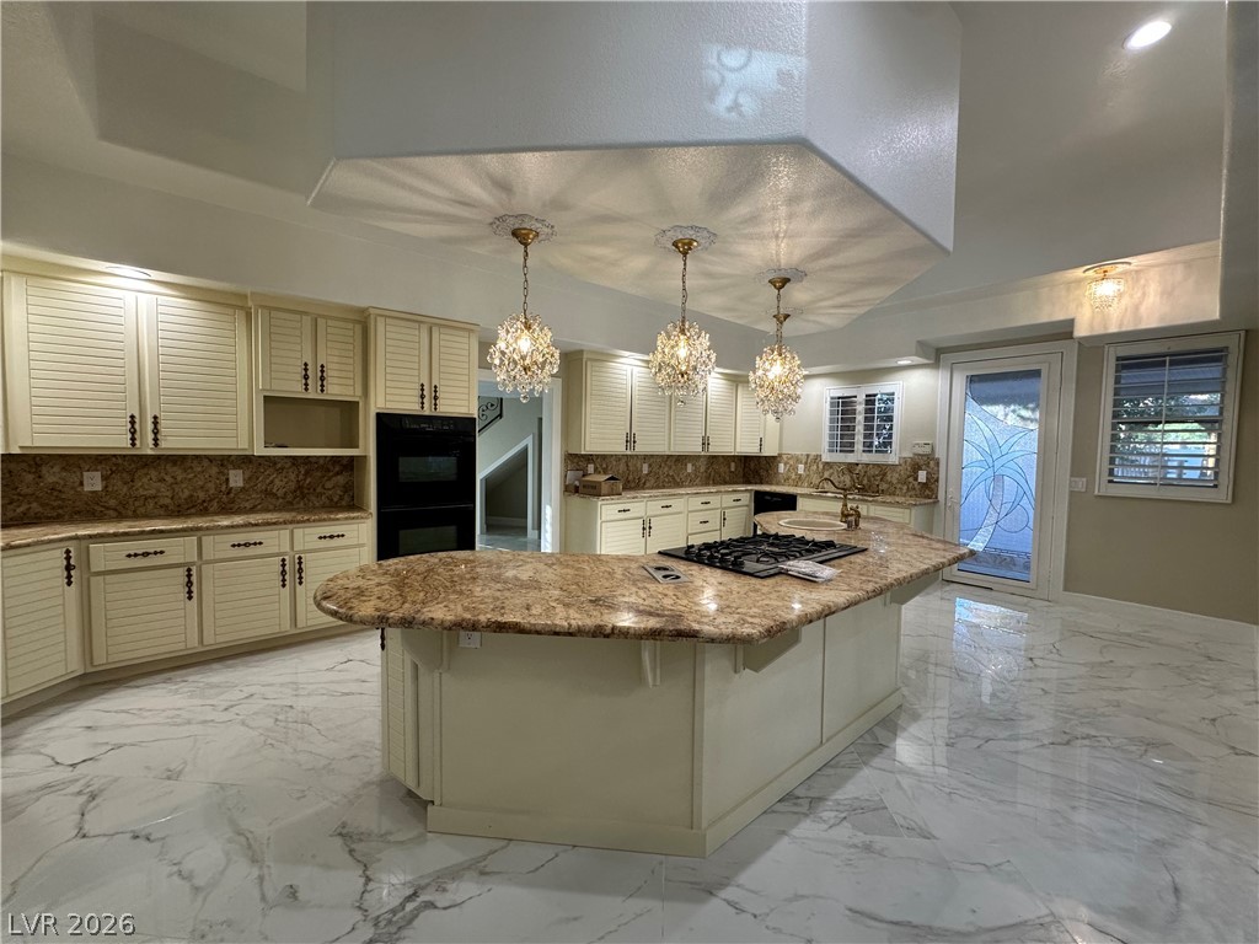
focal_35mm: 14
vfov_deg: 85.7
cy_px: 472
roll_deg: -1.4
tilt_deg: -2.5
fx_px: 509
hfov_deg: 102.1
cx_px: 630
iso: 160
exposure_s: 1/120
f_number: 2.2
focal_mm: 2.22
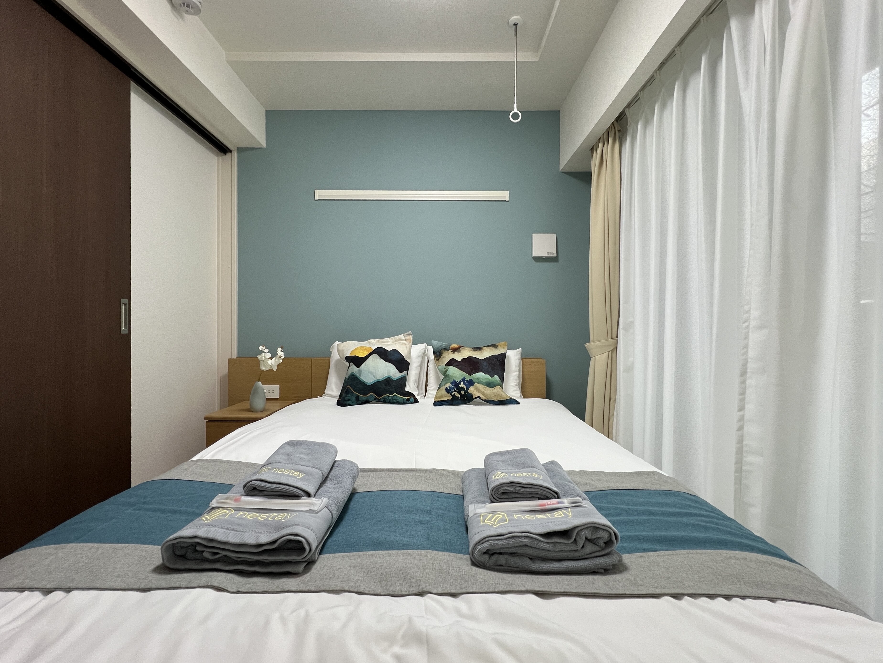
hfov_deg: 106.2
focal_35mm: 13
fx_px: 332
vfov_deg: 89.9
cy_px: 332
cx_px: 442
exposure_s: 1/100
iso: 200
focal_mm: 1.57
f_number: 1.8
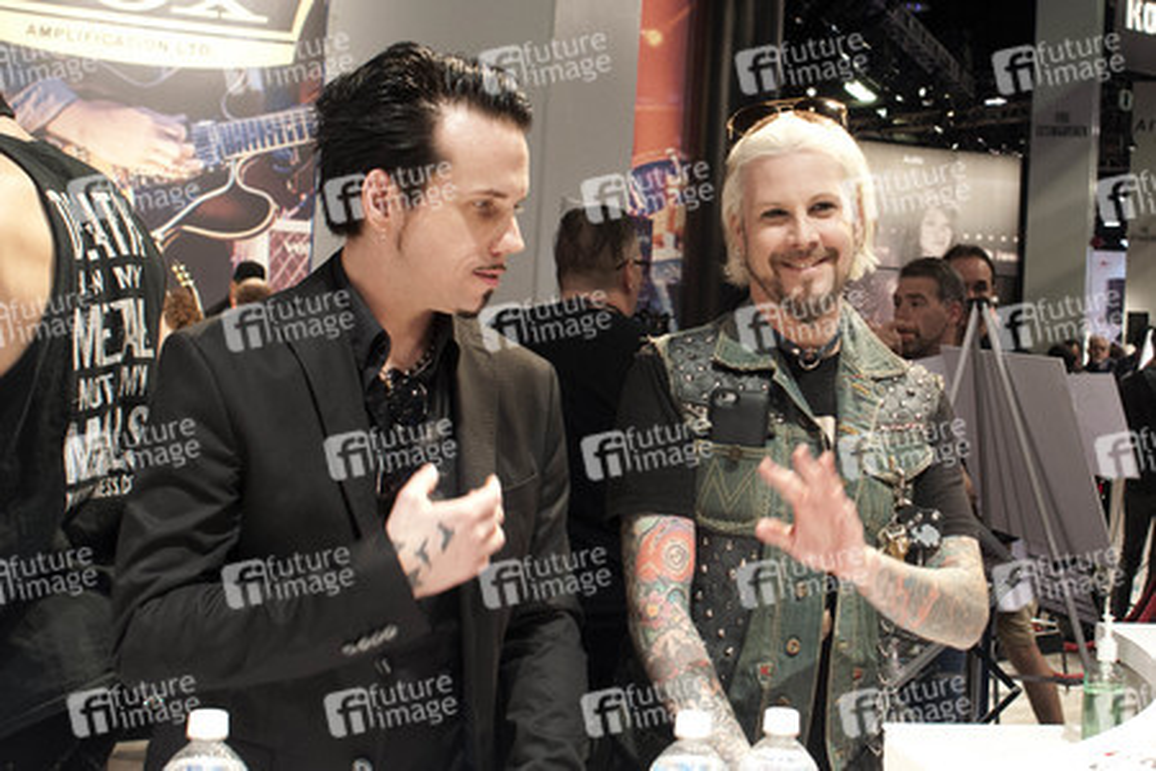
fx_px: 1156
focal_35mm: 36
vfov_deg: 36.9
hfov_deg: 53.1
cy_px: 386
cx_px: 578
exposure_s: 1/125
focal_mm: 24
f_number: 5.6
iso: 1250
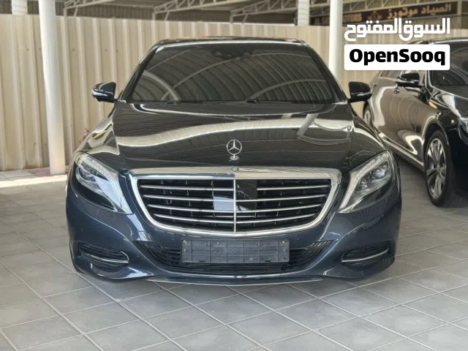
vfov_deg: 30.3
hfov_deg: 39.7
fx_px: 649
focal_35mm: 48
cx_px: 234
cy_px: 176
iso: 64
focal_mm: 6.76
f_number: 1.78
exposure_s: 1/263
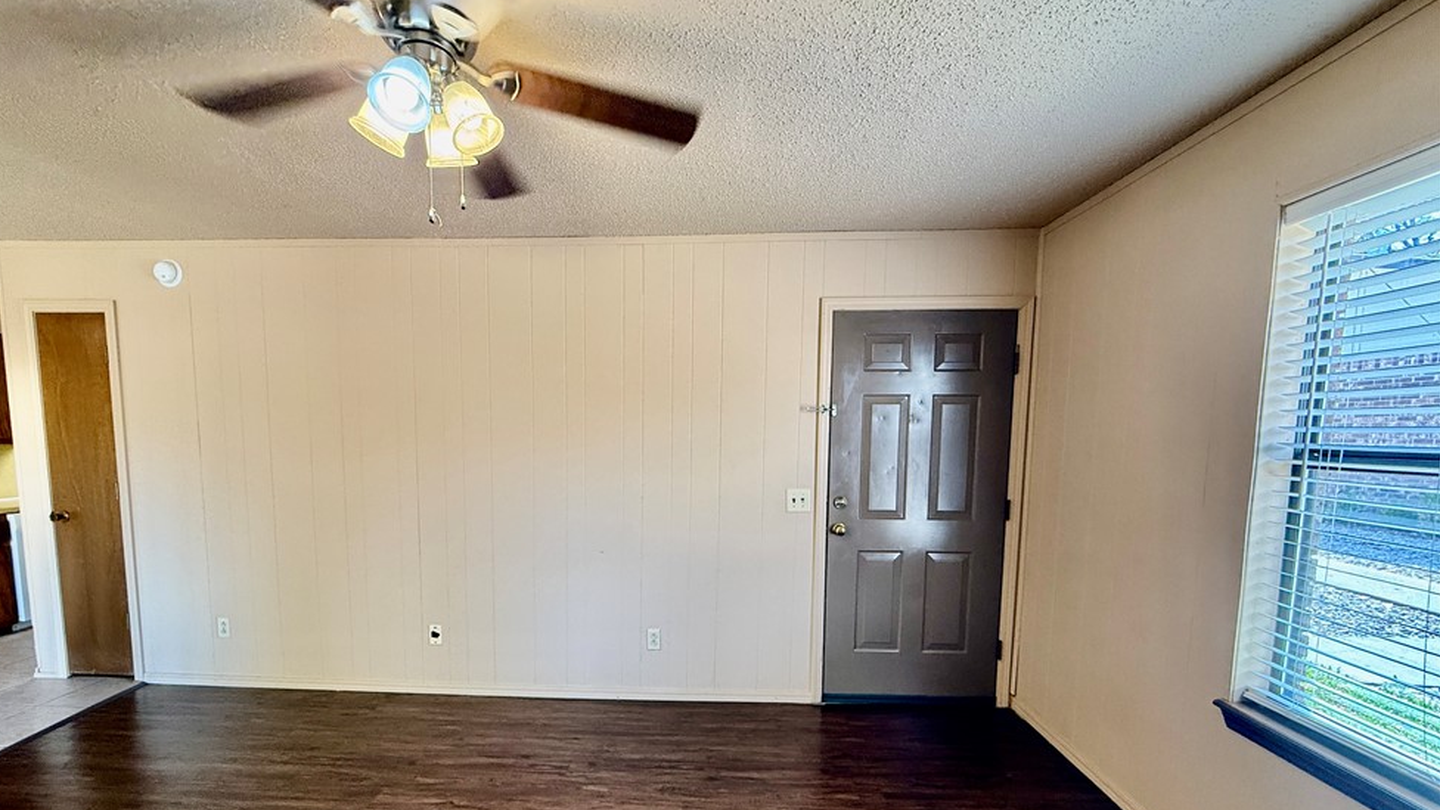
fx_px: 611
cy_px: 496
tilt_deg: -5.4
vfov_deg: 66.3
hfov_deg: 99.3
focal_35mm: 16
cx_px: 686
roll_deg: -0.7
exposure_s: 1/120
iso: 320
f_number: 2.2
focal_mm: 2.22
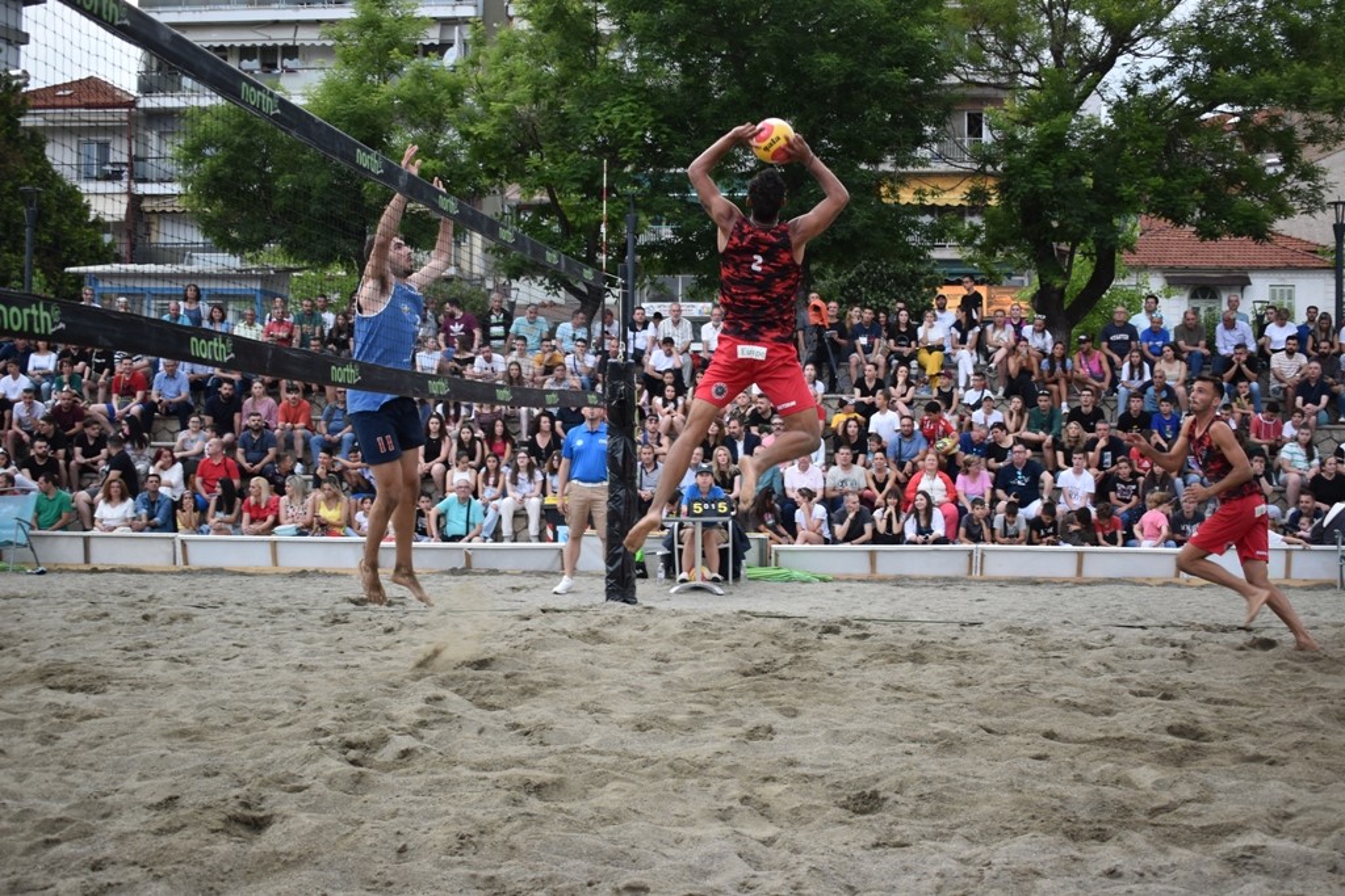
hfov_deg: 46.4
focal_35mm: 42
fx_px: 1569
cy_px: 448
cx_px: 672
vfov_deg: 31.9
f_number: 4.2
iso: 500
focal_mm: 28
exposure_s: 1/250
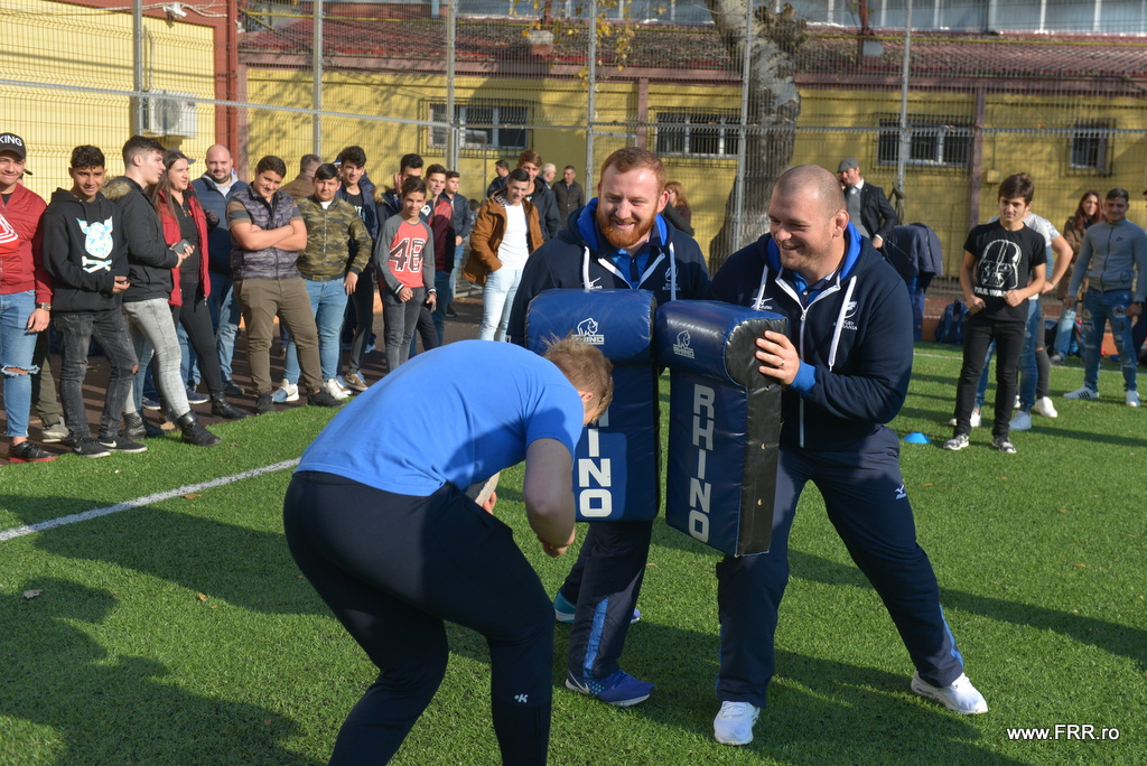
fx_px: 1211
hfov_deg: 50.7
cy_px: 383
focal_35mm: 38
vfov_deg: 35.1
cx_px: 574
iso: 500
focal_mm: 38
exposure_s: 1/3200
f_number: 4
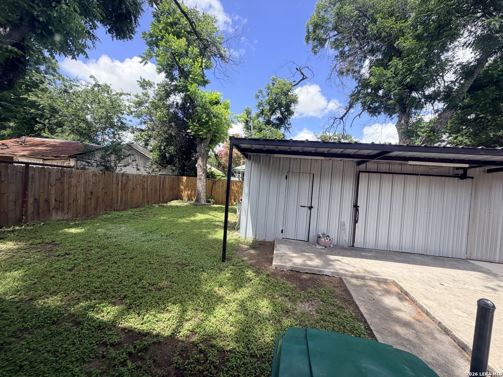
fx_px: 203
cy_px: 188
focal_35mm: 14
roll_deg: -3.8
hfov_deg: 102.1
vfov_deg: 85.7
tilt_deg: -2.1
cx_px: 252
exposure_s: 1/686
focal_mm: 2.22
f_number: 2.2
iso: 40
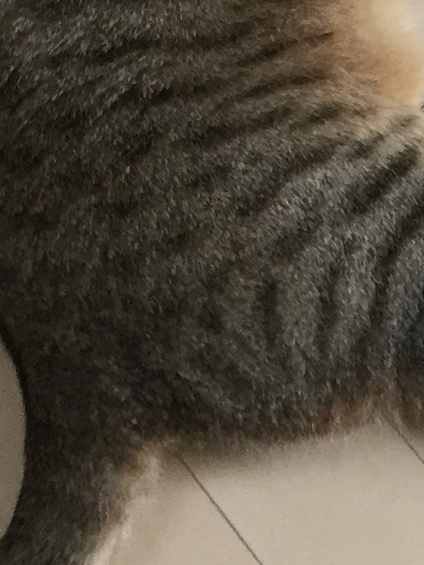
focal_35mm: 138
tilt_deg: -67.5
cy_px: -257
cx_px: 429
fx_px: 2253
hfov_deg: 10.7
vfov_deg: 13.5
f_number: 2.4
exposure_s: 1/30
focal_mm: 3.3
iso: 64
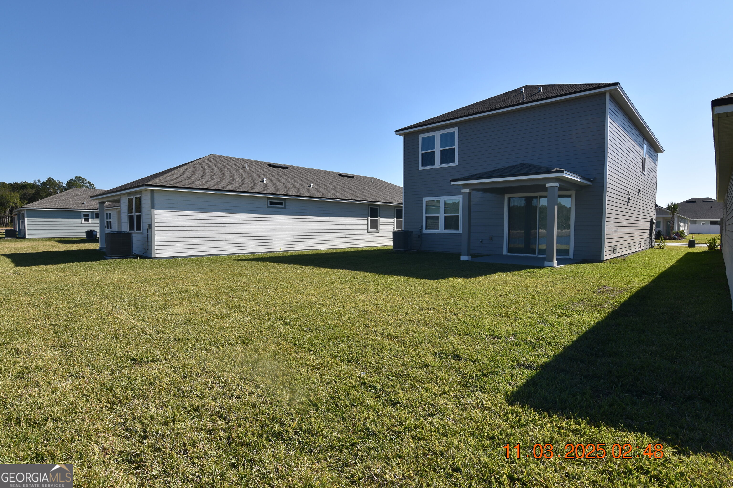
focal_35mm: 18
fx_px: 366
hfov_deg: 90.0
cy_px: 244
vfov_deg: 67.4
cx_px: 366
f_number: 8
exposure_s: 1/250
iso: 100
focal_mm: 12
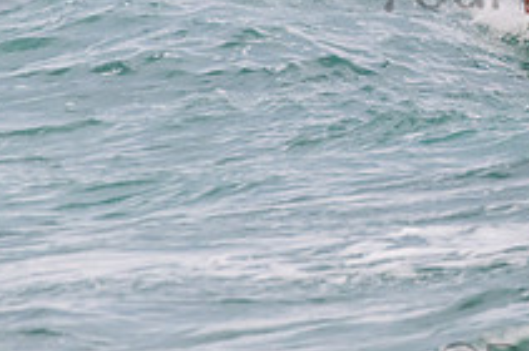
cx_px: 632
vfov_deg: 1.0
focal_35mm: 1375
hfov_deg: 1.5
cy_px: -49
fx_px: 20174
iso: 1250
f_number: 5.6
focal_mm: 500
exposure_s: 1/1600
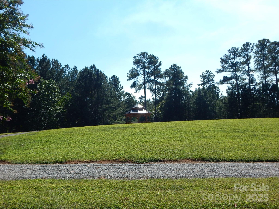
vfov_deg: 33.6
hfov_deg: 43.9
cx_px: 140
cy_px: 104
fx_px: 347
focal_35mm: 43
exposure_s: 1/400
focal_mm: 7.7
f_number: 7.1
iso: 125
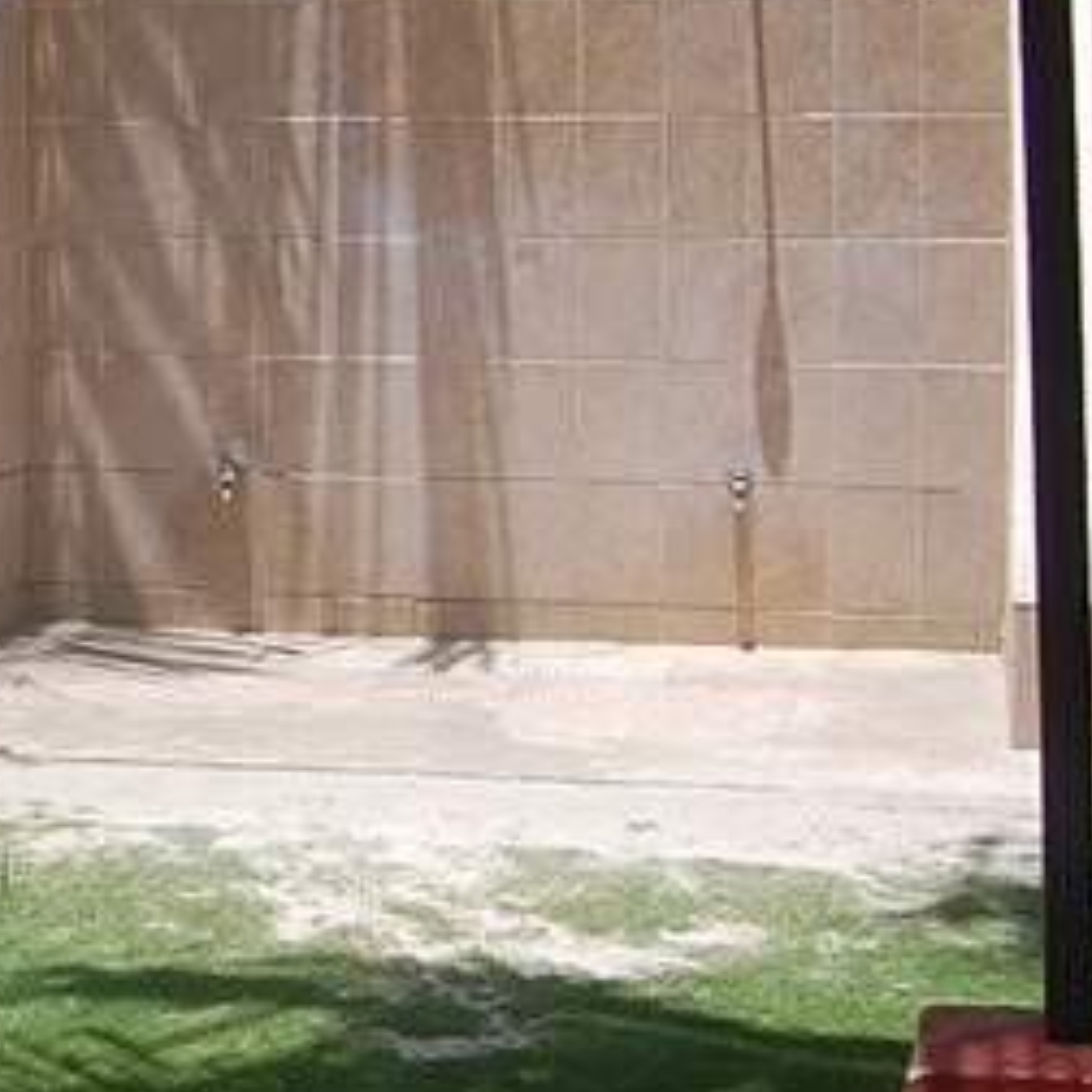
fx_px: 3319
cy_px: 236
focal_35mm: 93
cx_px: -347
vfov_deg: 18.5
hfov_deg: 17.5
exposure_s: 1/320
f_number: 9
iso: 200
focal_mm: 18
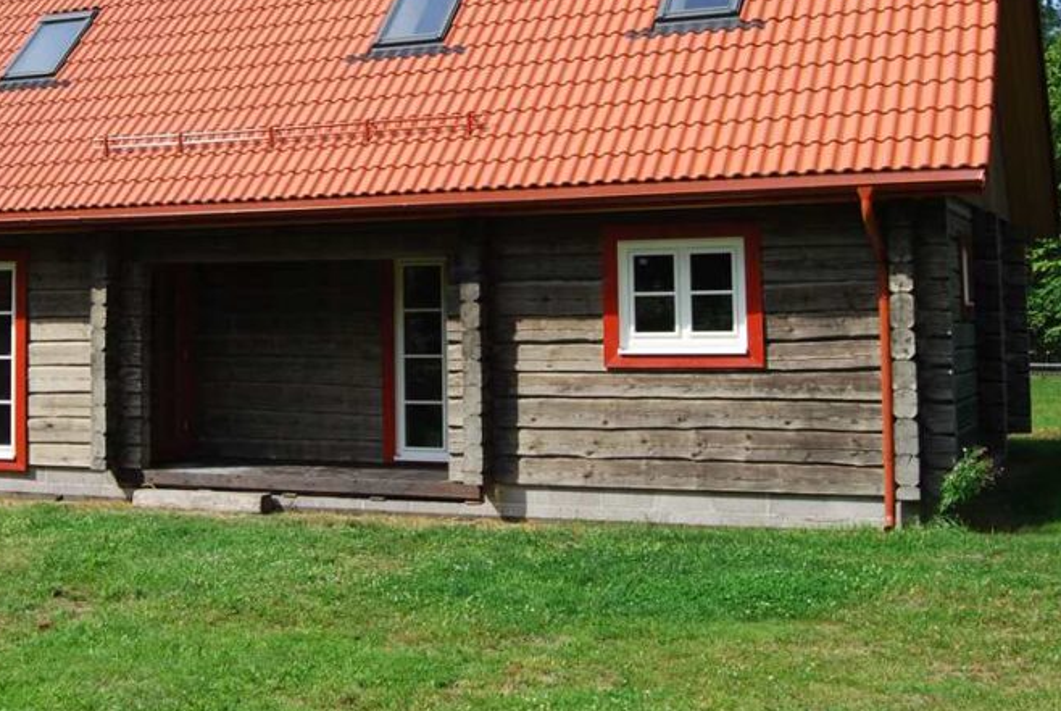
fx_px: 1653
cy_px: 168
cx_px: 314
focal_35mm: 56
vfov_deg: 24.0
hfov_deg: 35.1
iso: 100
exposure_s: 1/160
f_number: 6.3
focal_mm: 24
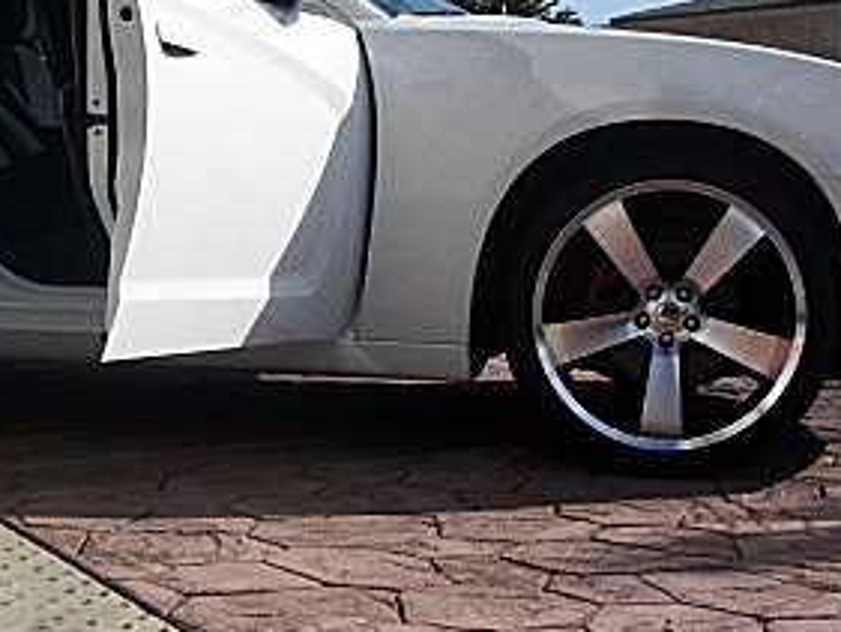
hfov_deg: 23.3
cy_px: 371
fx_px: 1993
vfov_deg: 18.0
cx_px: 111
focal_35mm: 82
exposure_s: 1/200
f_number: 7.9
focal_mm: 6.3
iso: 50
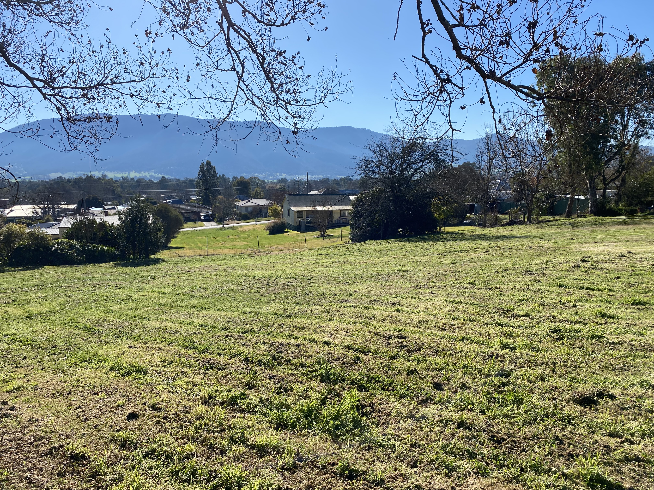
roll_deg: -0.4
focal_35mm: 26
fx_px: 491
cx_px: 327
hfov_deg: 67.3
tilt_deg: -8.9
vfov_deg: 53.1
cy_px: 245
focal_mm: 4.25
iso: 32
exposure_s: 1/3040
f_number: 1.8
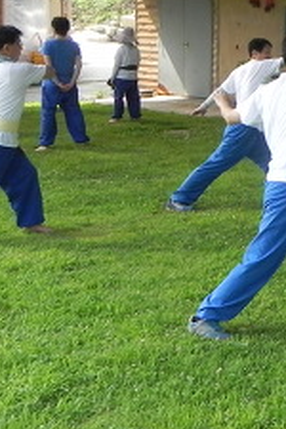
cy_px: 66
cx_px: 505
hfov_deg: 14.4
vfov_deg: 23.7
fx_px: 1001
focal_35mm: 84
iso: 160
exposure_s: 1/140
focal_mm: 4.6
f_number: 5
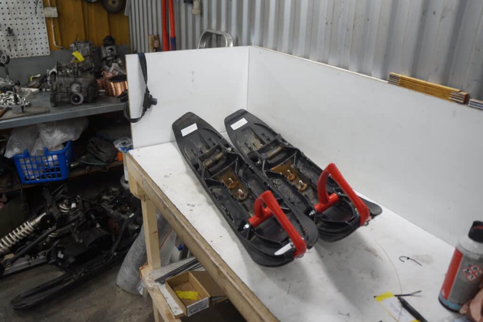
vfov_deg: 47.9
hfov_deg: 67.4
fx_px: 362
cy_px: 161
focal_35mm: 27
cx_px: 242
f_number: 3.5
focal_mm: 18
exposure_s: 1/60
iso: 160
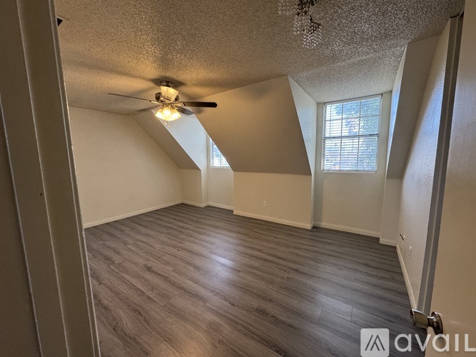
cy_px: 178
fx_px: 192
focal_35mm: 14
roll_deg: +0.9
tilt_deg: -7.4
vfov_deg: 85.7
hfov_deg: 102.1
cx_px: 238
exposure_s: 1/120
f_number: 2.2
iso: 200
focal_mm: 2.22
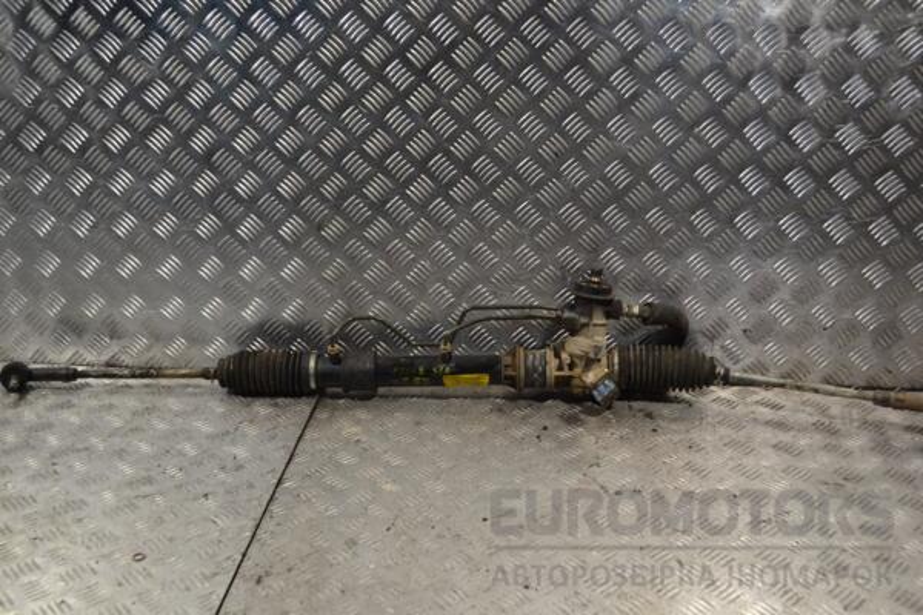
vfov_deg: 34.2
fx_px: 1000
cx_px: 462
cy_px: 308
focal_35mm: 39
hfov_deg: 49.6
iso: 400
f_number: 5.6
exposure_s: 1/125
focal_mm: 26
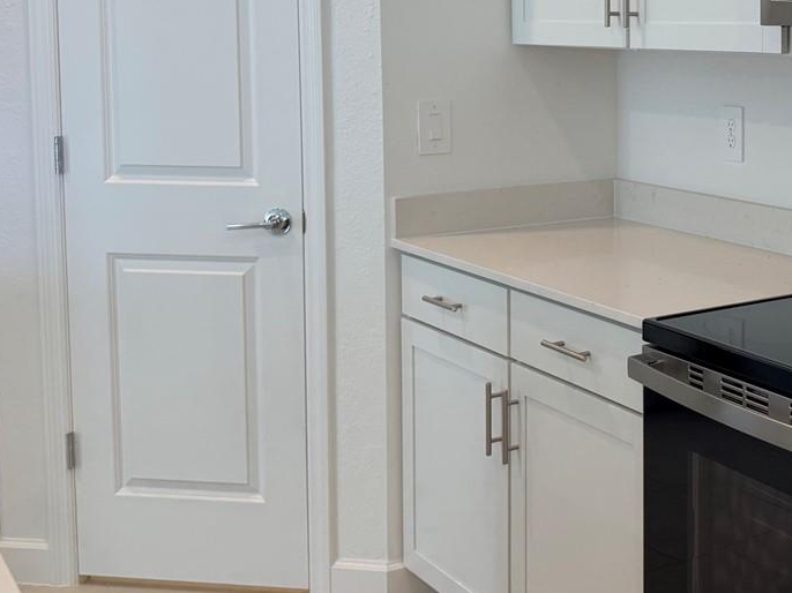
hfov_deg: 32.4
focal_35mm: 56
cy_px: 119
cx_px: 733
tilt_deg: -4.7
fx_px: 1281
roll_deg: +0.0
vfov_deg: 25.6
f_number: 1.78
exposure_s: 1/120
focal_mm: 6.76
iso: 125
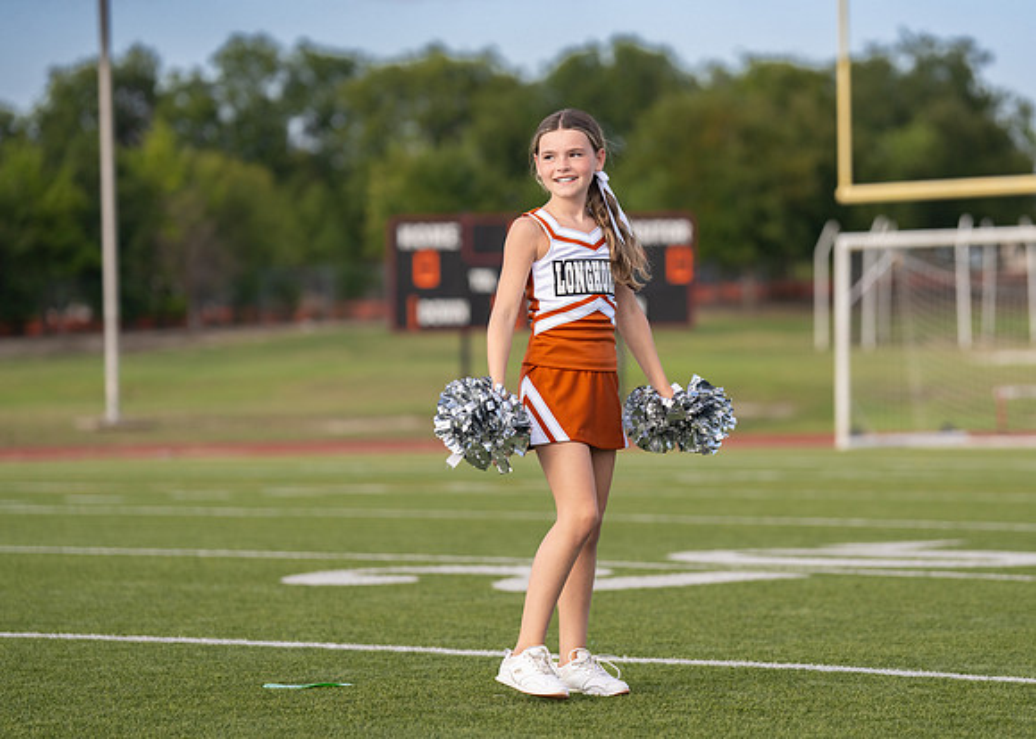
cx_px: 593
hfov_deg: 13.8
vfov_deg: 9.9
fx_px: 4279
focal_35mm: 145
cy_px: 352
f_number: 2.8
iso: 400
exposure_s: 1/3200
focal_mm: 125
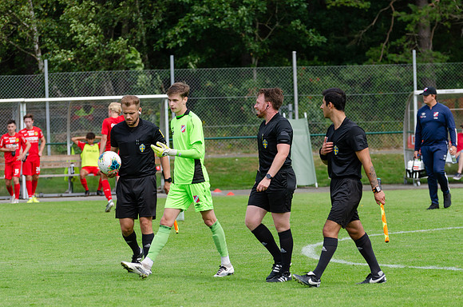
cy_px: 154
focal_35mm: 255
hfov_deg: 8.1
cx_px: 232
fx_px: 3272
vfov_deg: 5.4
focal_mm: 170
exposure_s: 1/800
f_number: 5
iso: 140
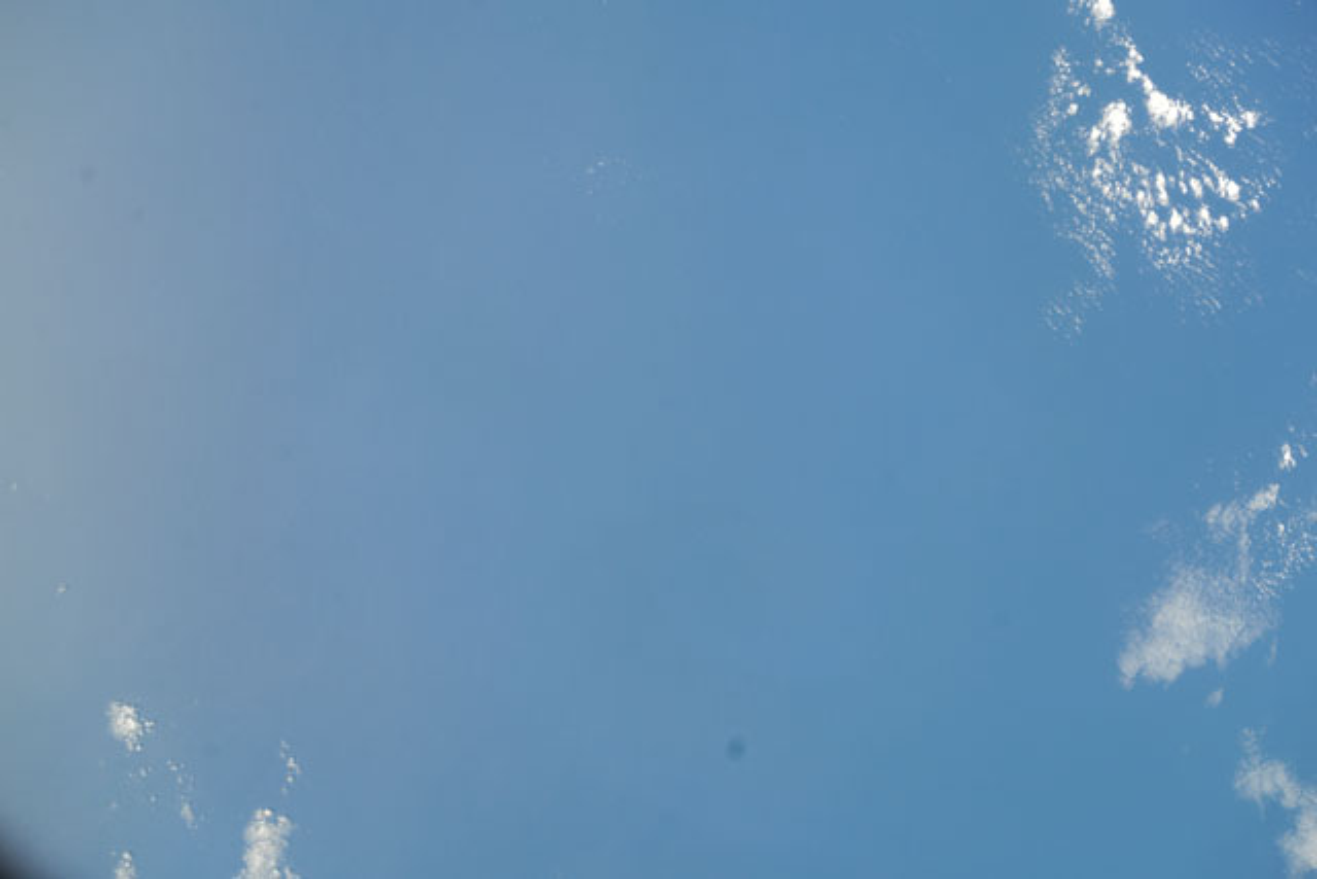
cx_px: 658
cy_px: 440
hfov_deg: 25.4
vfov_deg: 17.1
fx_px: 2927
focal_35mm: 80
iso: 200
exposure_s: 1/1000
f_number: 5.6
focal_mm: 80
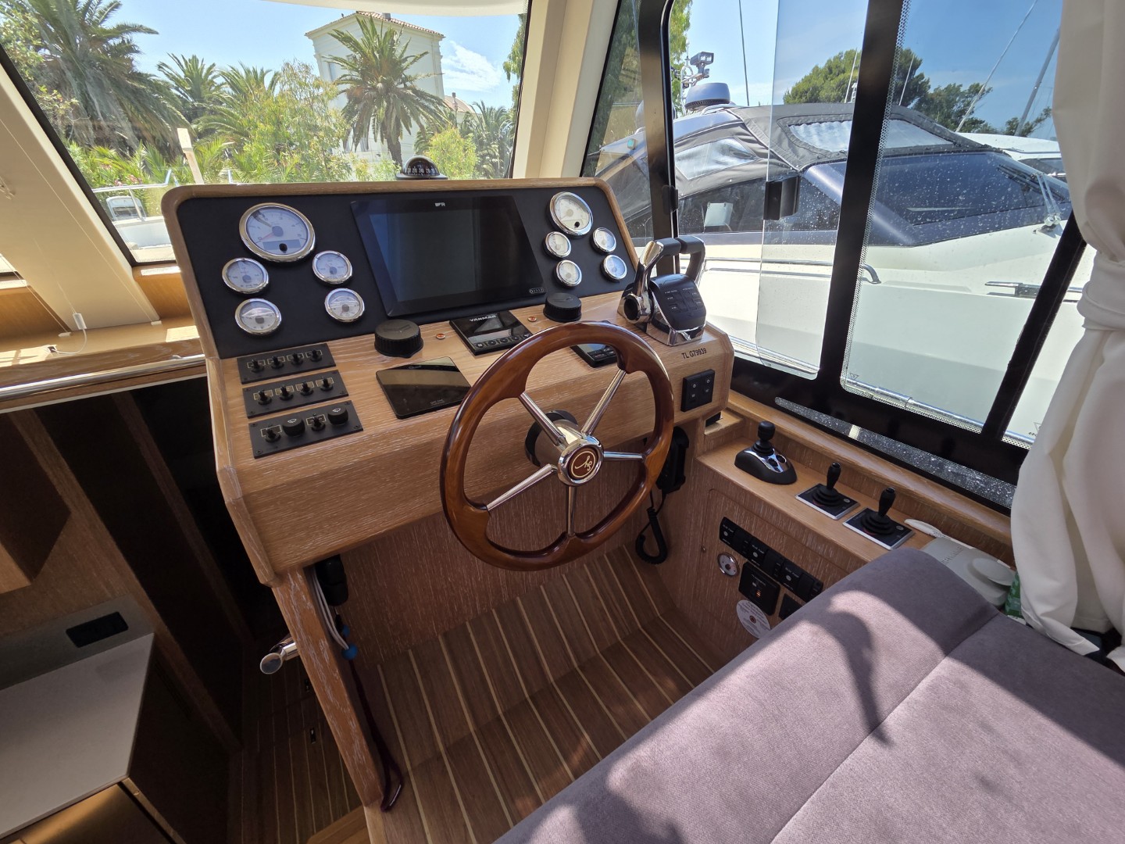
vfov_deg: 89.9
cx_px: 562
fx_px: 422
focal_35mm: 13
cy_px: 422
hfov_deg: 106.2
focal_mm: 2.2
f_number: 2.2
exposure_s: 1/492
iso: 50
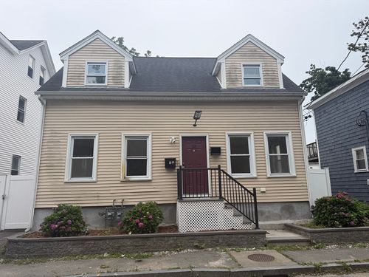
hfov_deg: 71.6
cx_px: 184
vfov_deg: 56.8
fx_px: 256
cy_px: 138
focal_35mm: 24
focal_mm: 6.76
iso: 80
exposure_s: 1/2370
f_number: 1.78
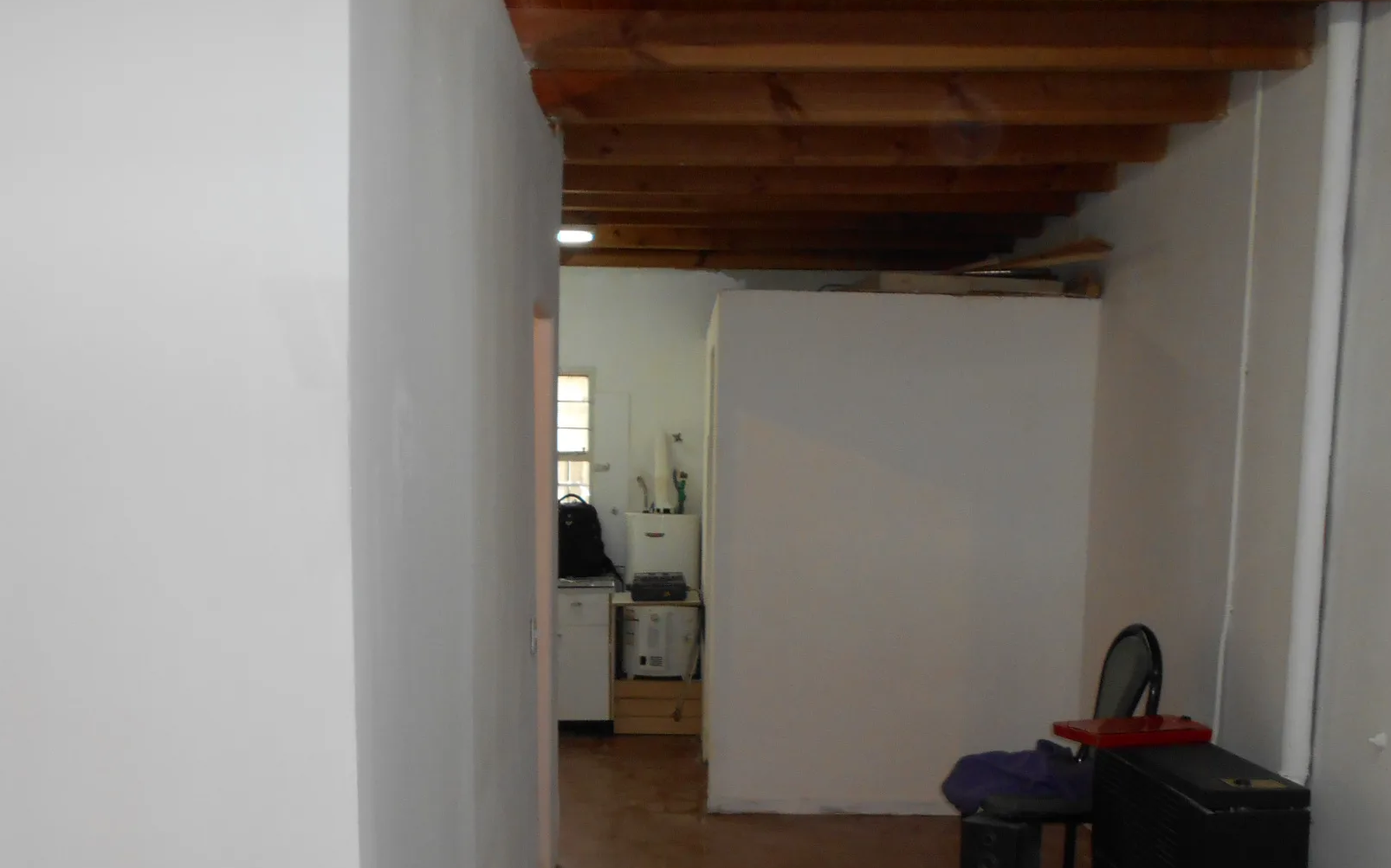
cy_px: 698
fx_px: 1478
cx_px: 678
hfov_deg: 50.4
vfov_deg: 31.9
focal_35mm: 39
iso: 200
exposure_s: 1/25
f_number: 3.2
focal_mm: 4.6
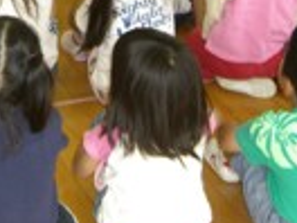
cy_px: -124
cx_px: 34
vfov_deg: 10.9
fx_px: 1115
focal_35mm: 130
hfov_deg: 15.0
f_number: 2.7
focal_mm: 6.2
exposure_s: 1/60
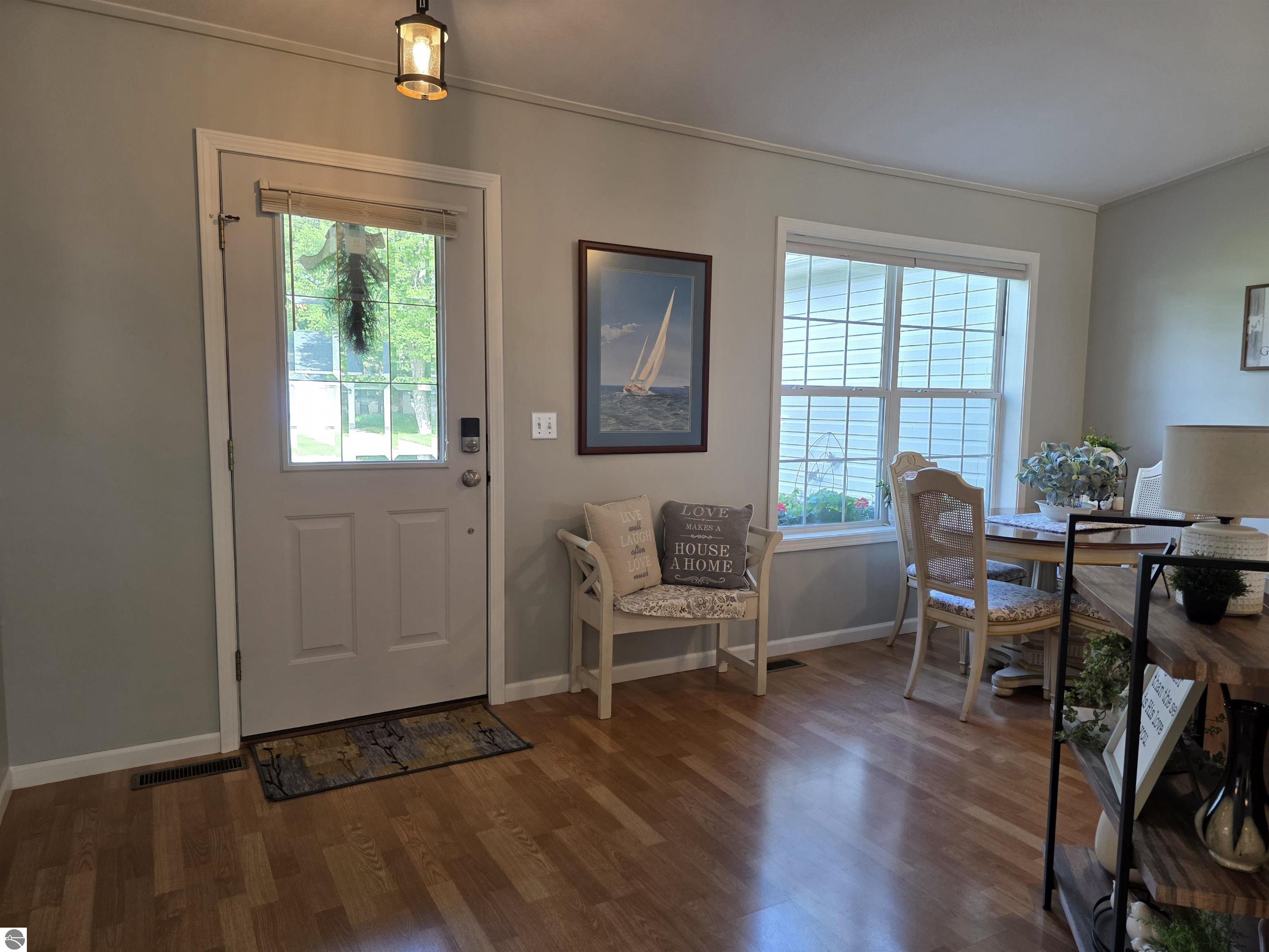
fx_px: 843
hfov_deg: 73.9
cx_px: 634
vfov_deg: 58.9
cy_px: 476
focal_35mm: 23
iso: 125
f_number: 1.7
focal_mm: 6.3
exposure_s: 1/120
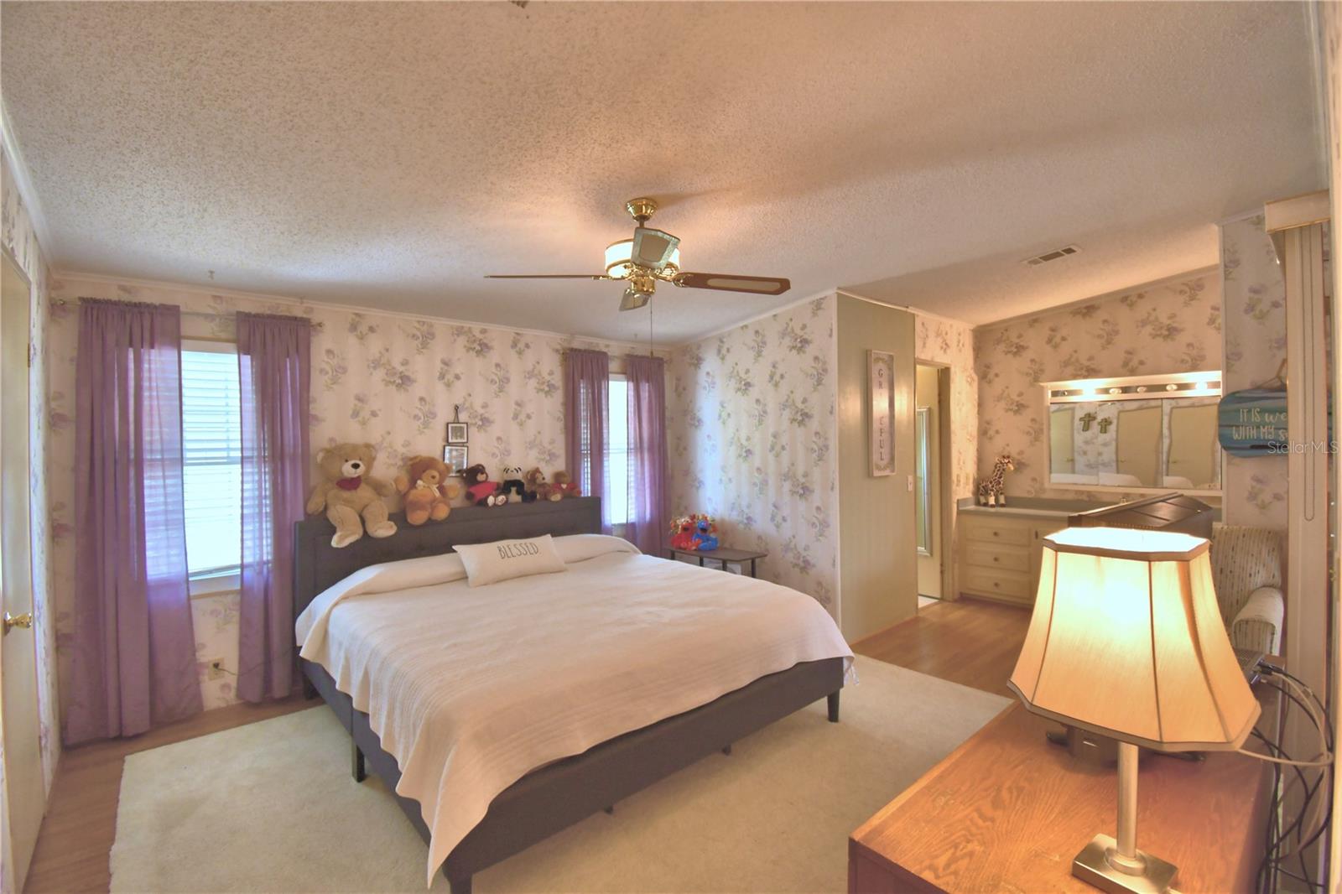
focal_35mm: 15
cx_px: 671
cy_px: 447
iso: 400
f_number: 4.5
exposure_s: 1/50
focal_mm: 10
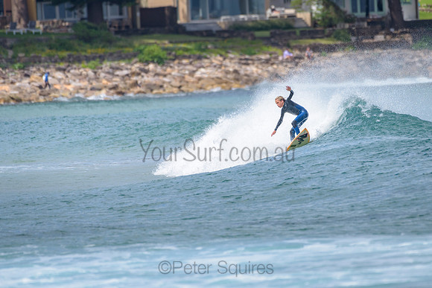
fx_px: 7353
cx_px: 246
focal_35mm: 613
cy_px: 112
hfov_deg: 3.4
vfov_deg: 2.2
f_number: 5.6
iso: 200
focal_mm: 500
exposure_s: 1/2000
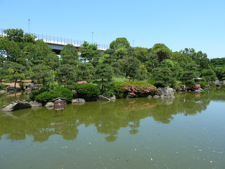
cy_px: 84
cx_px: 112
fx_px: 162
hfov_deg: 69.4
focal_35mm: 25
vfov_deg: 54.9
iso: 80
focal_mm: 4.1
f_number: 4
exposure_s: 1/320
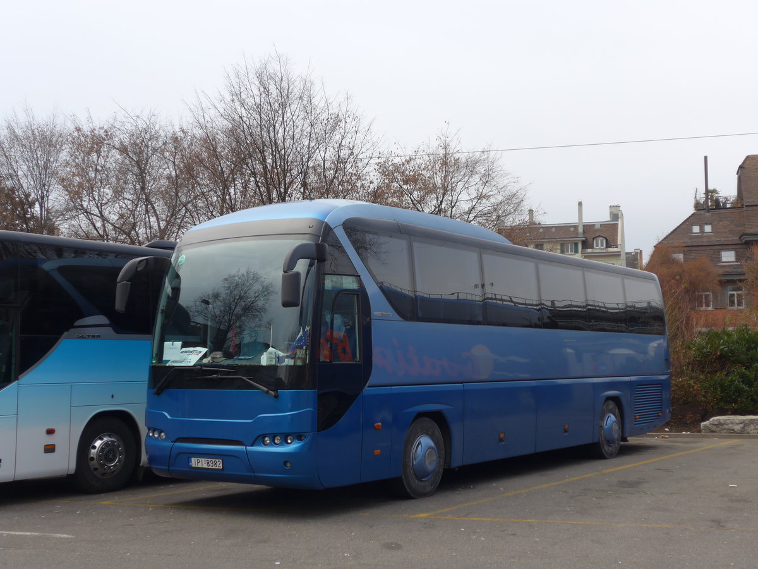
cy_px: 284
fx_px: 1007
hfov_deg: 41.2
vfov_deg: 31.5
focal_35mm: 46
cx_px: 379
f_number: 3
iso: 80
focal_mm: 9.5
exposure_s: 1/200
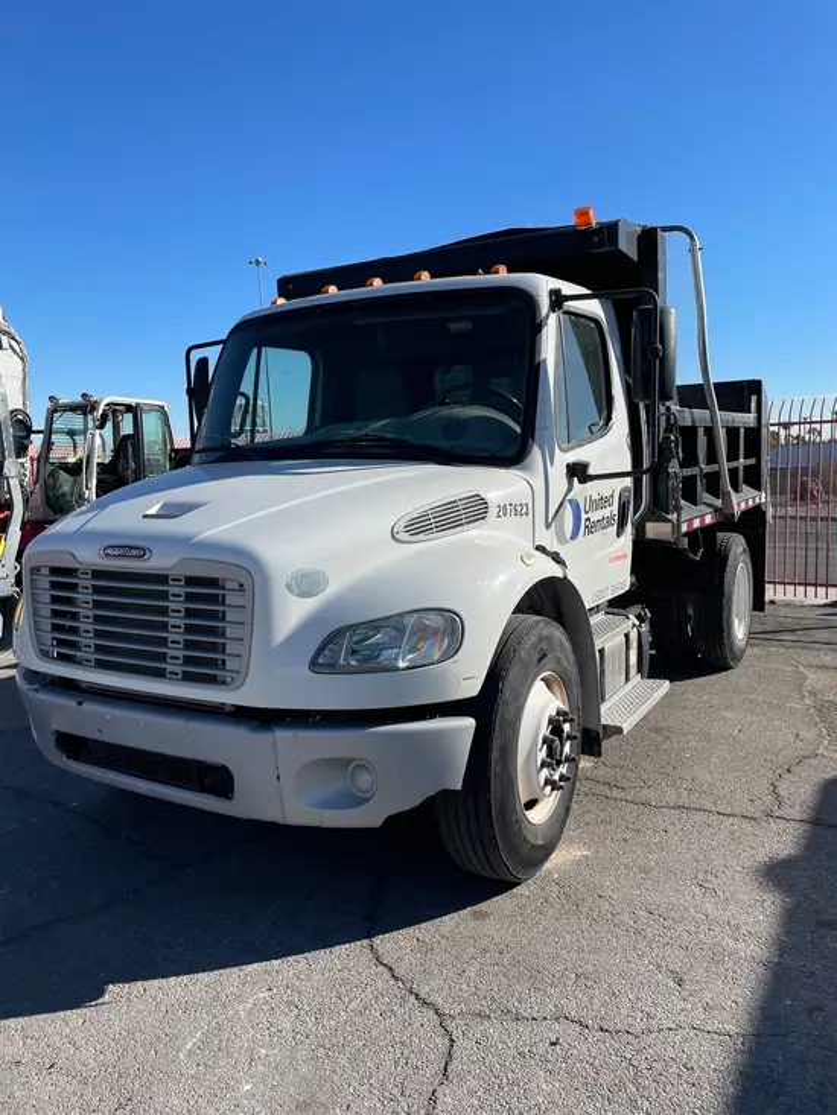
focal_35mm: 26
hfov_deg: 53.1
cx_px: 418
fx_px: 838
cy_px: 558
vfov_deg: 67.3
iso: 50
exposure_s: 1/4651
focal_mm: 4.2
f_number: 1.6
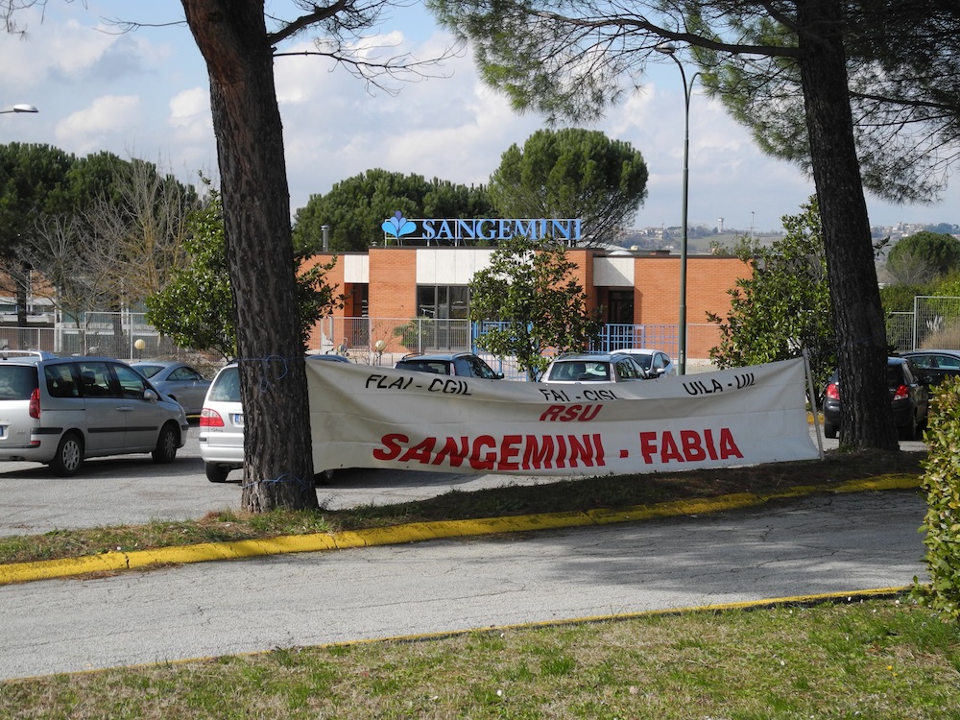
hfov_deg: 25.7
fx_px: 2108
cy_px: 360
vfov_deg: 19.4
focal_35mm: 76
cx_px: 480
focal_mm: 16.3
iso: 100
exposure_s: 1/800
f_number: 4
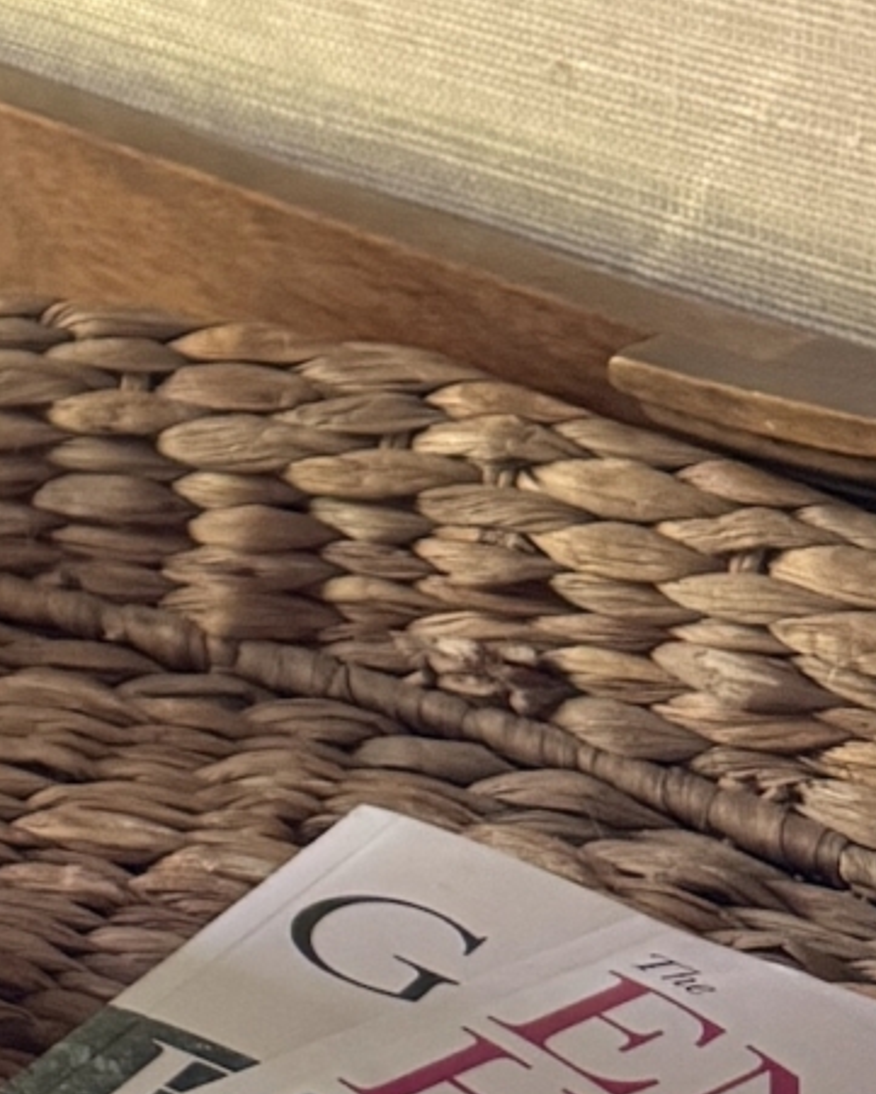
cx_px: -1378
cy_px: -519
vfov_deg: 13.7
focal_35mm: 133
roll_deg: +0.9
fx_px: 4309
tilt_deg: -10.3
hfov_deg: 9.9
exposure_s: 1/60
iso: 400
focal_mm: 6.76
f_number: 1.78
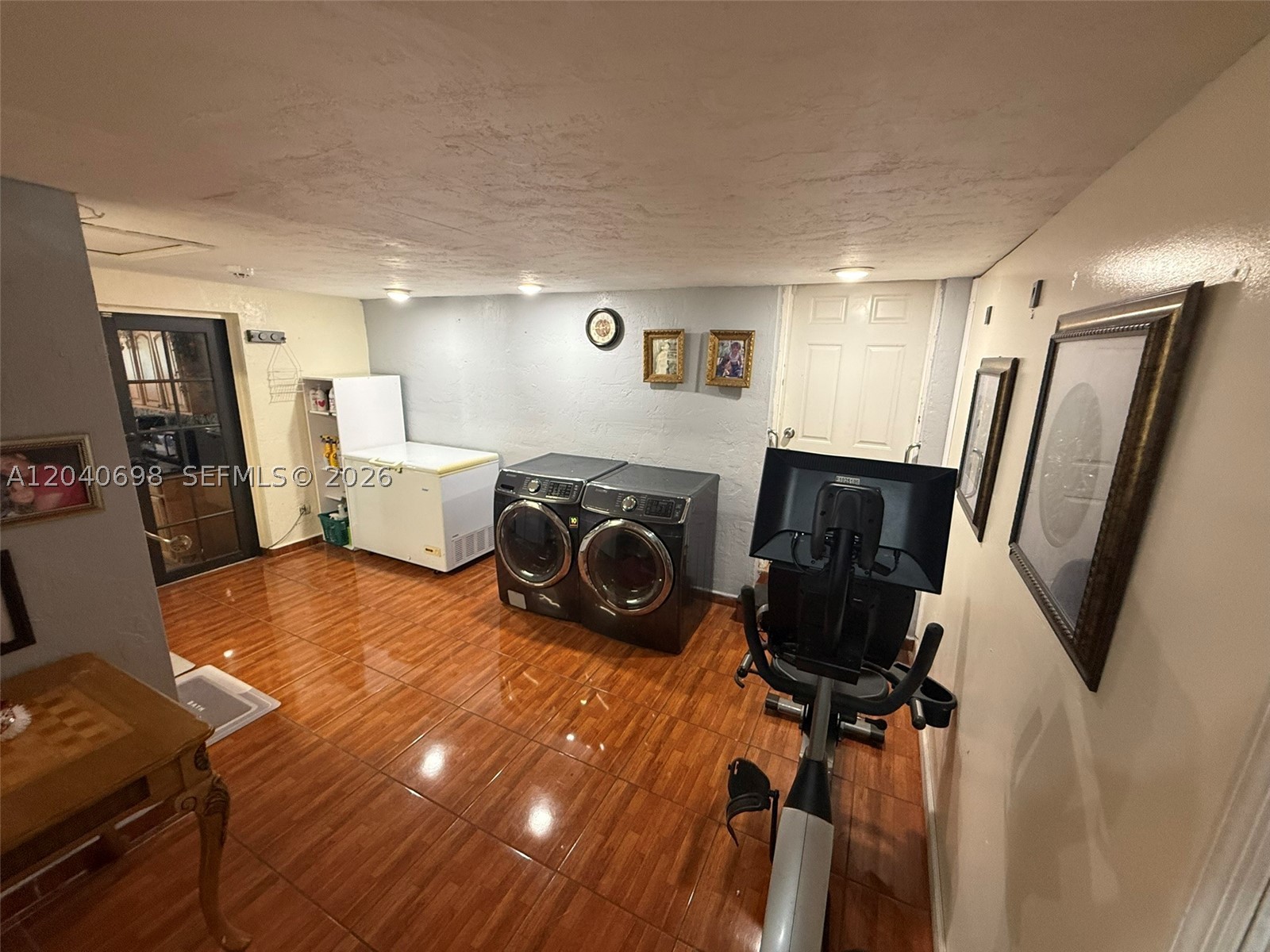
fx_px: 514
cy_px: 476
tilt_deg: -13.8
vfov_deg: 85.7
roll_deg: -1.6
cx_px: 635
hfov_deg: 102.1
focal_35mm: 14
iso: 250
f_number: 2.2
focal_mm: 2.22
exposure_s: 1/60
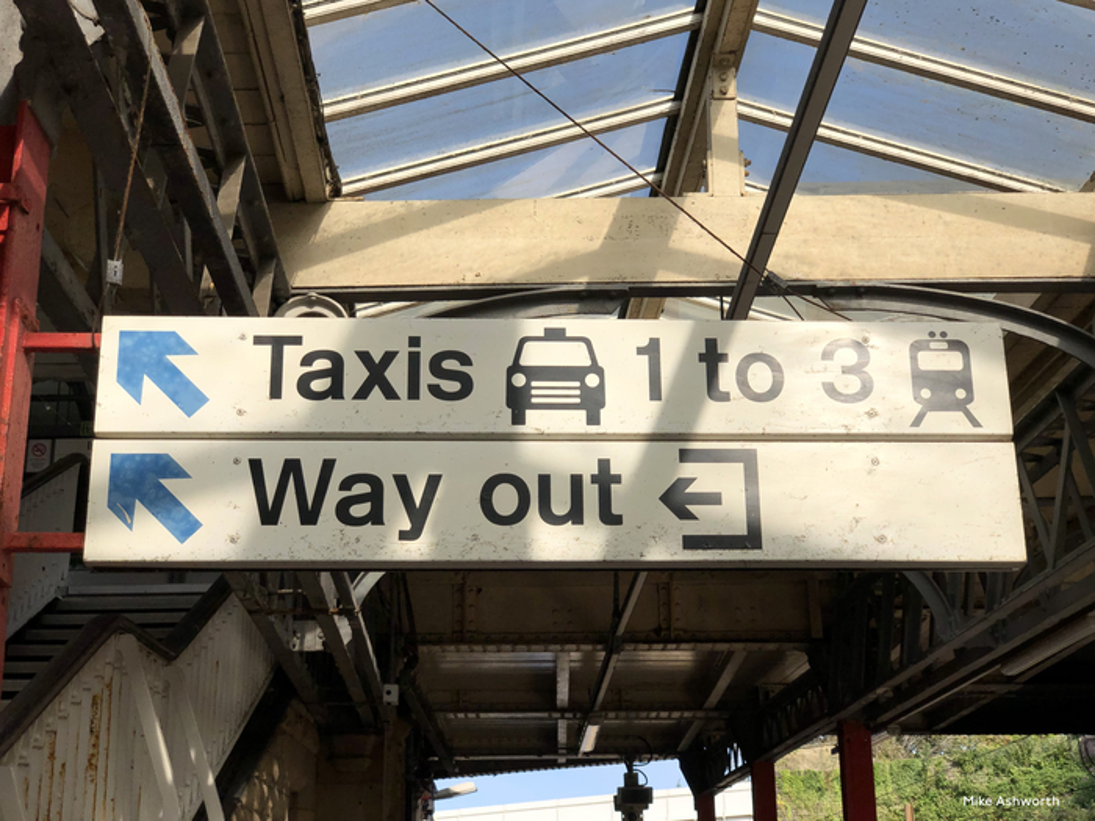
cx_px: 548
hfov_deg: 36.8
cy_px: 410
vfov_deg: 28.0
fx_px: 1645
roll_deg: +2.2
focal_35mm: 52
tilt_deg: +16.9
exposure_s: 1/1453
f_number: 2.4
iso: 16
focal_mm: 6
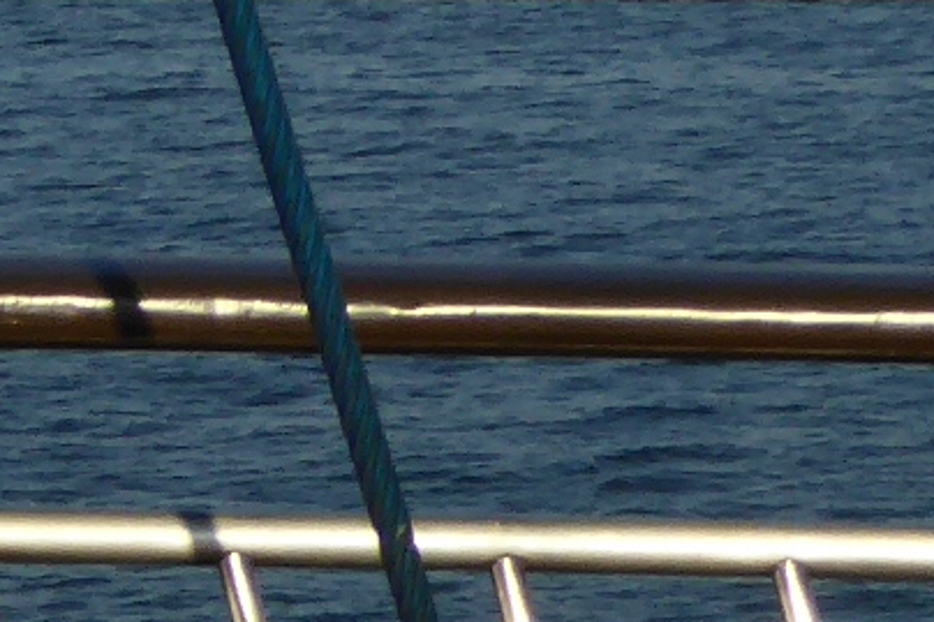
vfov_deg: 4.5
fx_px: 7858
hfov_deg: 6.3
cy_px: 897
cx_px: -1836
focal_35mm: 303
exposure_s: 1/1300
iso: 100
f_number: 3.9
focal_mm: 7.8
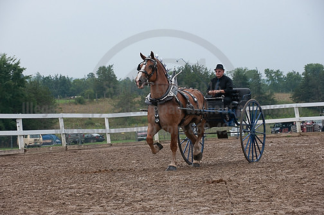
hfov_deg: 15.2
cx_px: 162
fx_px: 1214
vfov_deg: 10.1
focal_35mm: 135
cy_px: 108
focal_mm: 135
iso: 1250
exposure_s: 1/1000
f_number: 5.6
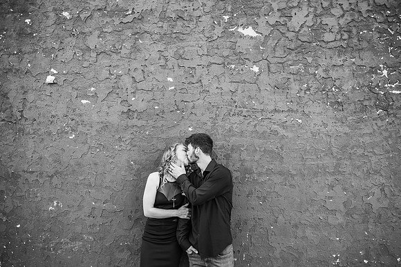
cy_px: 134
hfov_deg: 70.8
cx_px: 207
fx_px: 282
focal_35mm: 25
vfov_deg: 50.7
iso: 250
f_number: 2.8
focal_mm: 24
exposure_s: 1/640
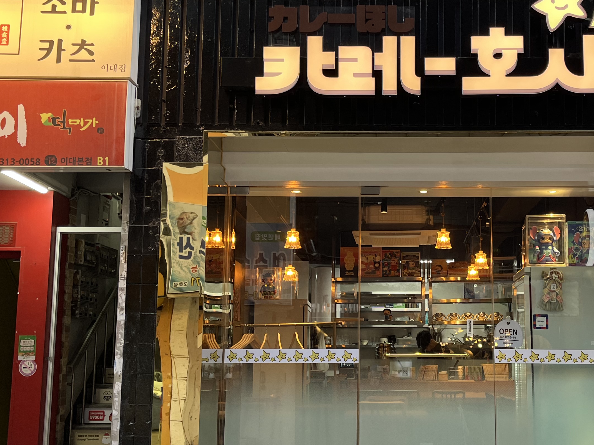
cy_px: 235
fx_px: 841
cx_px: 393
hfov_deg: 38.5
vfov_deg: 29.7
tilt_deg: +7.0
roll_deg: -0.1
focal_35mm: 49
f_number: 1.6
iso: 64
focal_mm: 5.1
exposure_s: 1/120
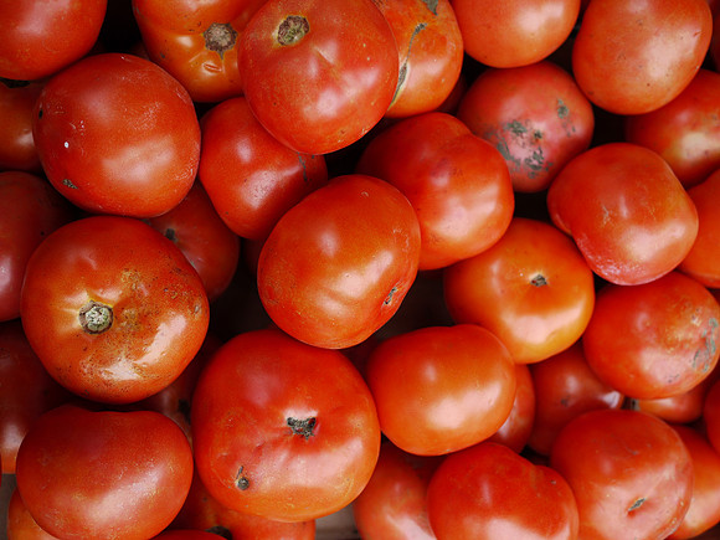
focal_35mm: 40
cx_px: 360
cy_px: 270
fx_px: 832
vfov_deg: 36.0
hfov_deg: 46.8
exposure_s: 1/125
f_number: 2.5
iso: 100
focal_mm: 20
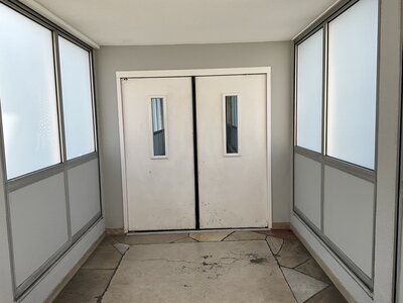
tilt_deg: -6.5
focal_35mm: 29
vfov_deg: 48.2
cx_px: 202
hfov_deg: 61.7
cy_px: 152
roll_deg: +0.6
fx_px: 338
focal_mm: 3
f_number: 1.8
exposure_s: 1/177
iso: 20
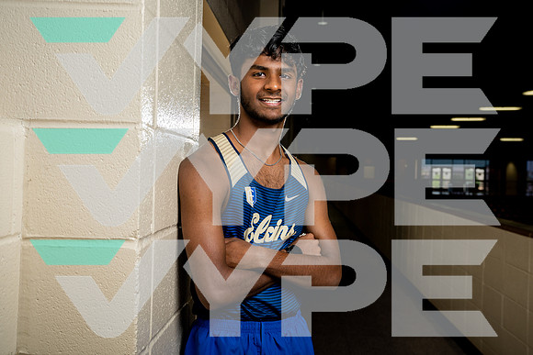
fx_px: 578
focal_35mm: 39
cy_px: 178
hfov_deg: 49.5
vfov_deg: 34.2
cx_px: 266
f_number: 5.6
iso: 320
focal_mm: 39
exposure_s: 1/250
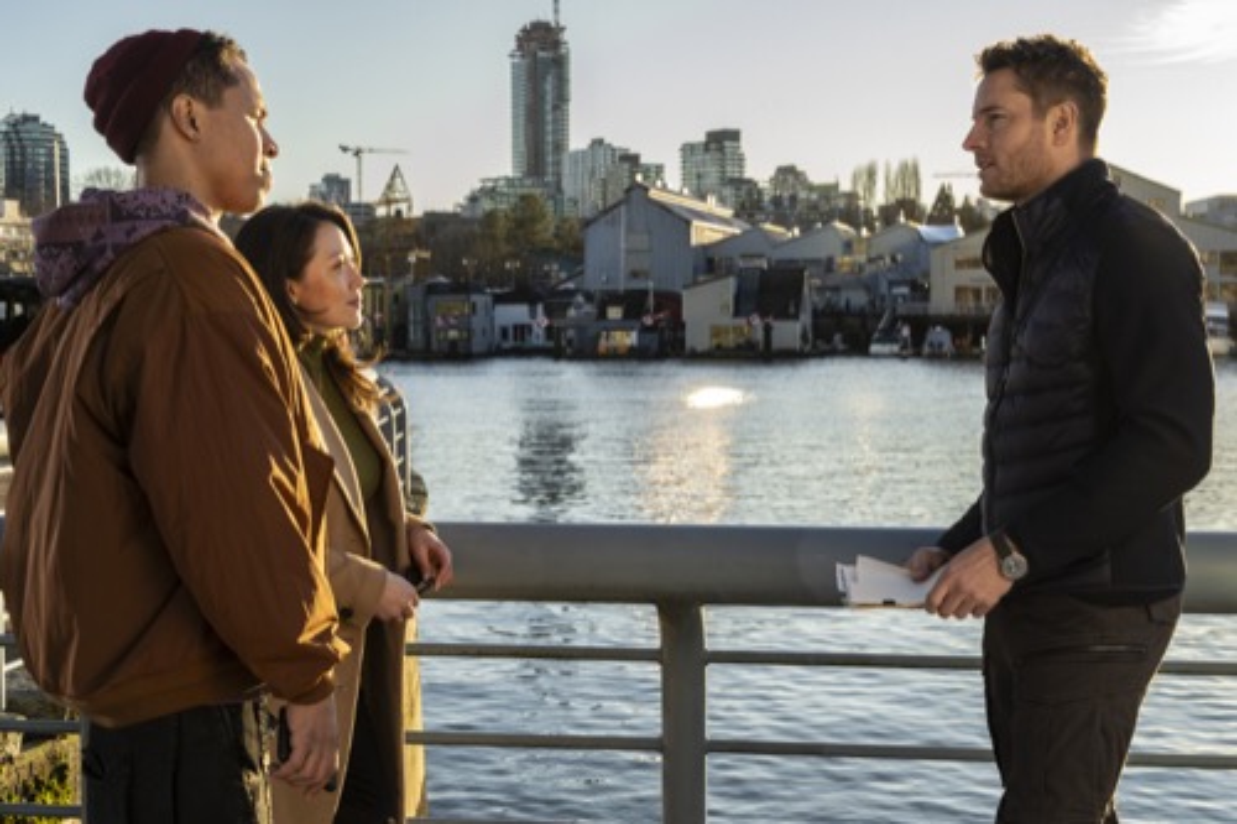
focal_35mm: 54
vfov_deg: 25.0
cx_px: 618
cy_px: 412
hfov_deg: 36.9
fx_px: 1855
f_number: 11
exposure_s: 1/100
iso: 800
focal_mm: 54
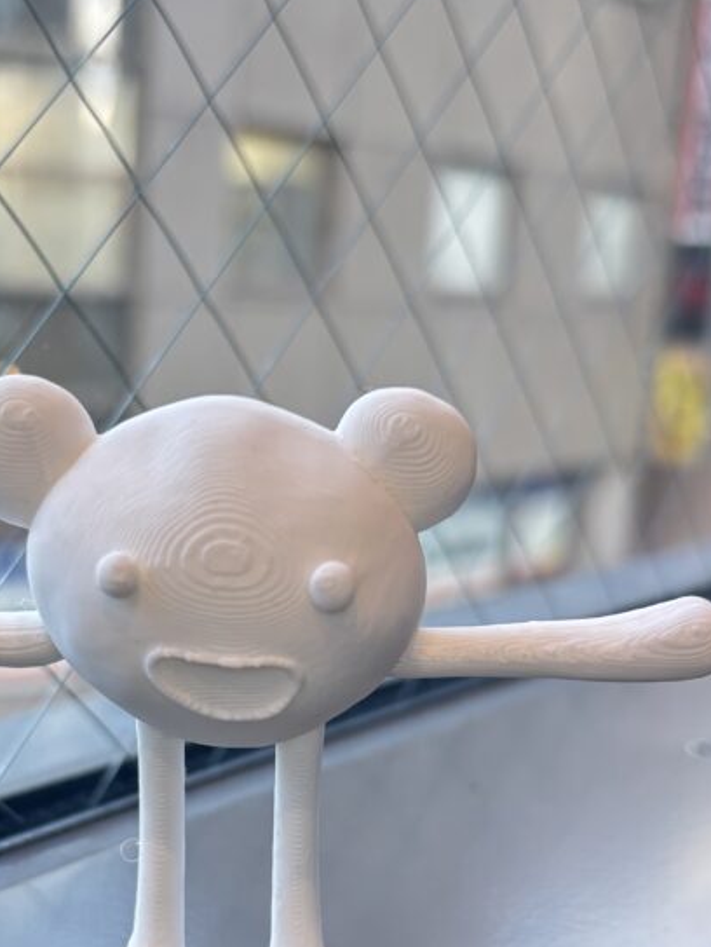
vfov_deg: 38.6
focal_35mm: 49
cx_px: 246
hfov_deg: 29.5
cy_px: 598
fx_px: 1340
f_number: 1.6
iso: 125
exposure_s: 1/60
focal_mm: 5.96
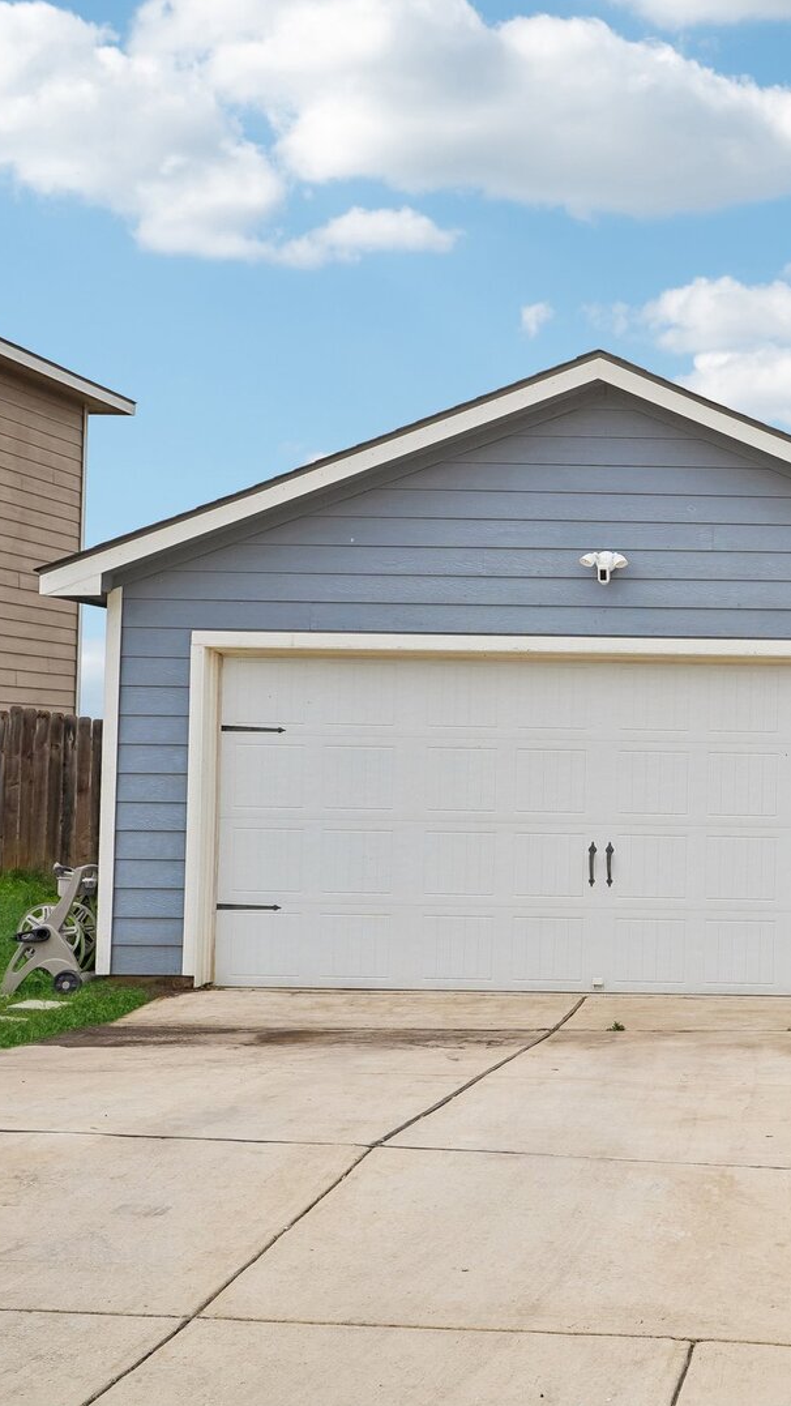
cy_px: 704
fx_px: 1938
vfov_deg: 39.9
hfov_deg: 21.5
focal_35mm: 52
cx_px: 938
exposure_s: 1/200
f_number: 8
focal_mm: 33
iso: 100
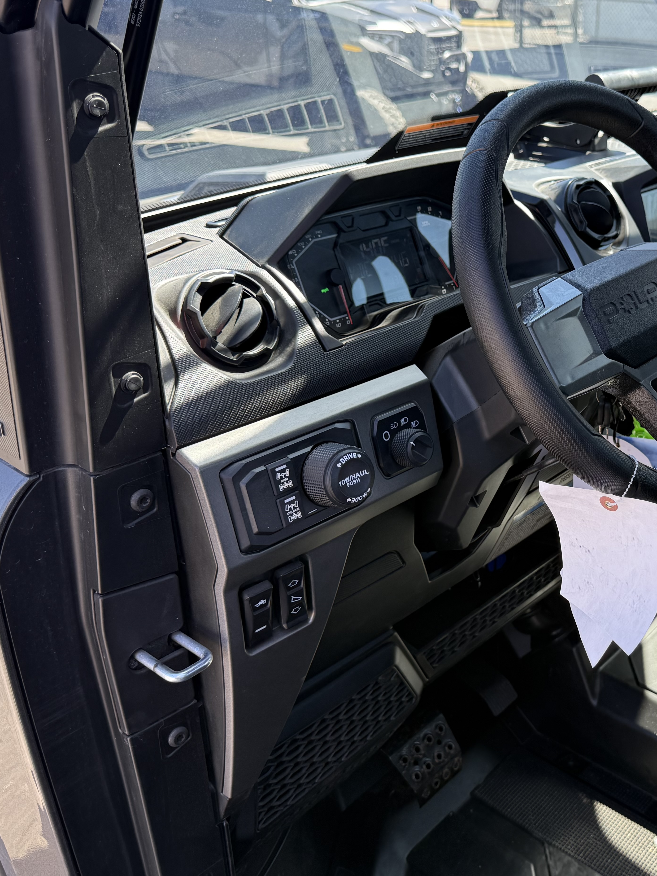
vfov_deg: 50.1
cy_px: 414
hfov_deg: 37.0
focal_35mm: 37
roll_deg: +0.0
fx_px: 936
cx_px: 550
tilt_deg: -23.7
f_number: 1.78
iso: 100
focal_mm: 6.76
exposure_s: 1/321
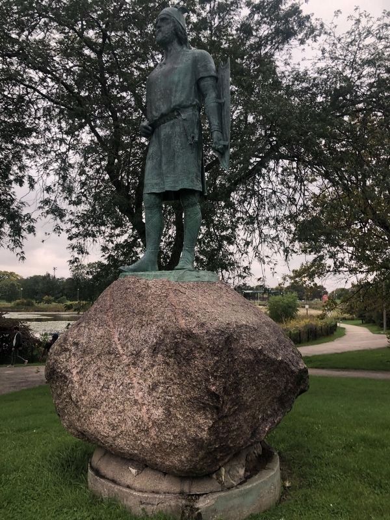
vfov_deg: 63.4
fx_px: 421
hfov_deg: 49.7
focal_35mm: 28
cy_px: 260
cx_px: 195
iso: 40
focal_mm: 3.99
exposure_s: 1/120
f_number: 1.8
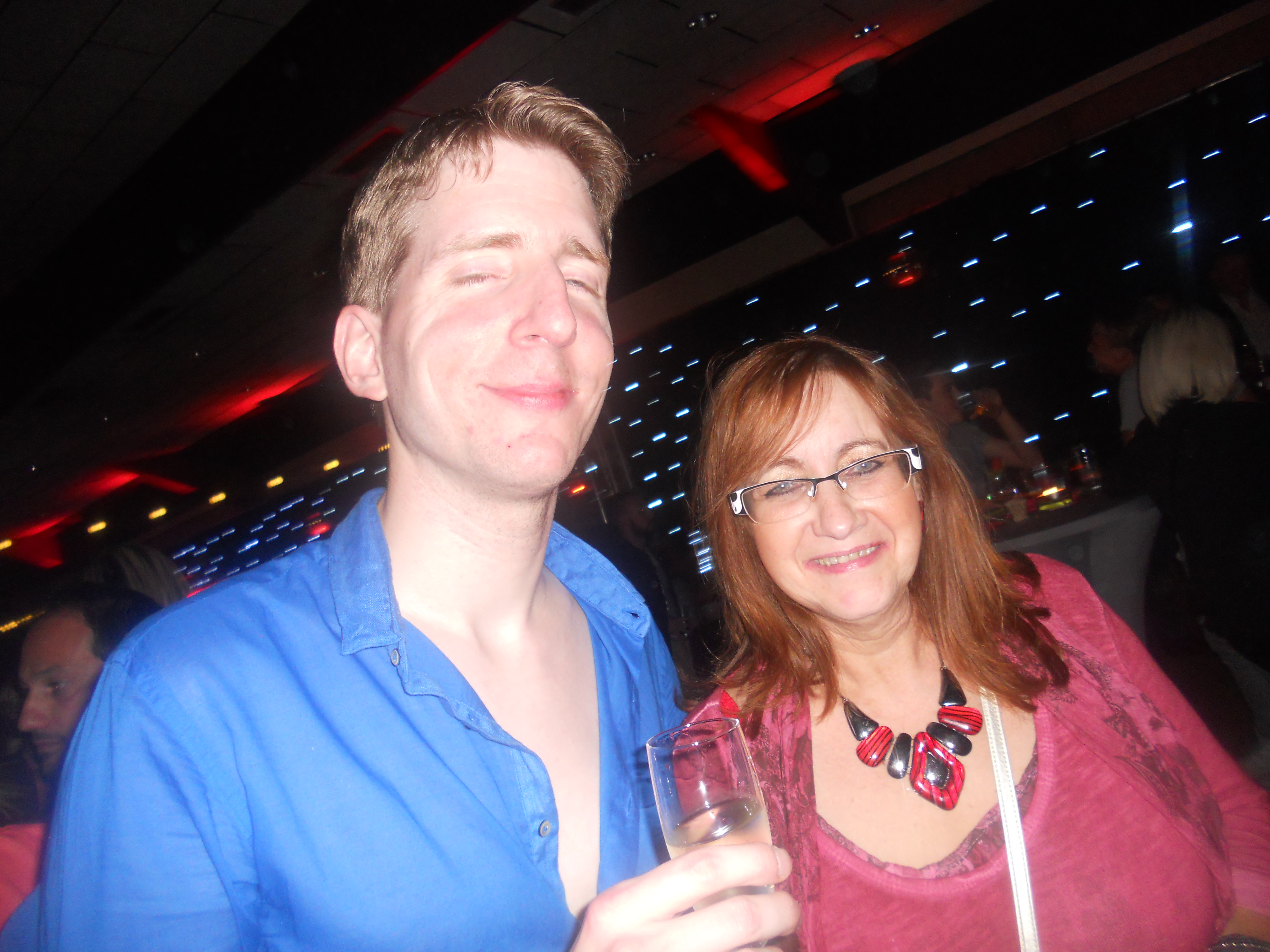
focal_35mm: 27
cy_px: 476
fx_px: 991
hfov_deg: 65.3
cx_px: 635
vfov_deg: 51.4
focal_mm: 4.9
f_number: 3.2
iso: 200
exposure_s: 1/25
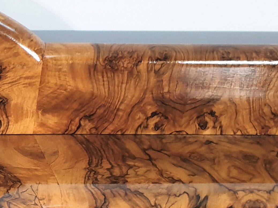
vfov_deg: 14.2
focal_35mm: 101
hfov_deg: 17.6
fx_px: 811
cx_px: -129
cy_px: 244
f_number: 2.4
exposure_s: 1/50
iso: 200
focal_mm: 4.3
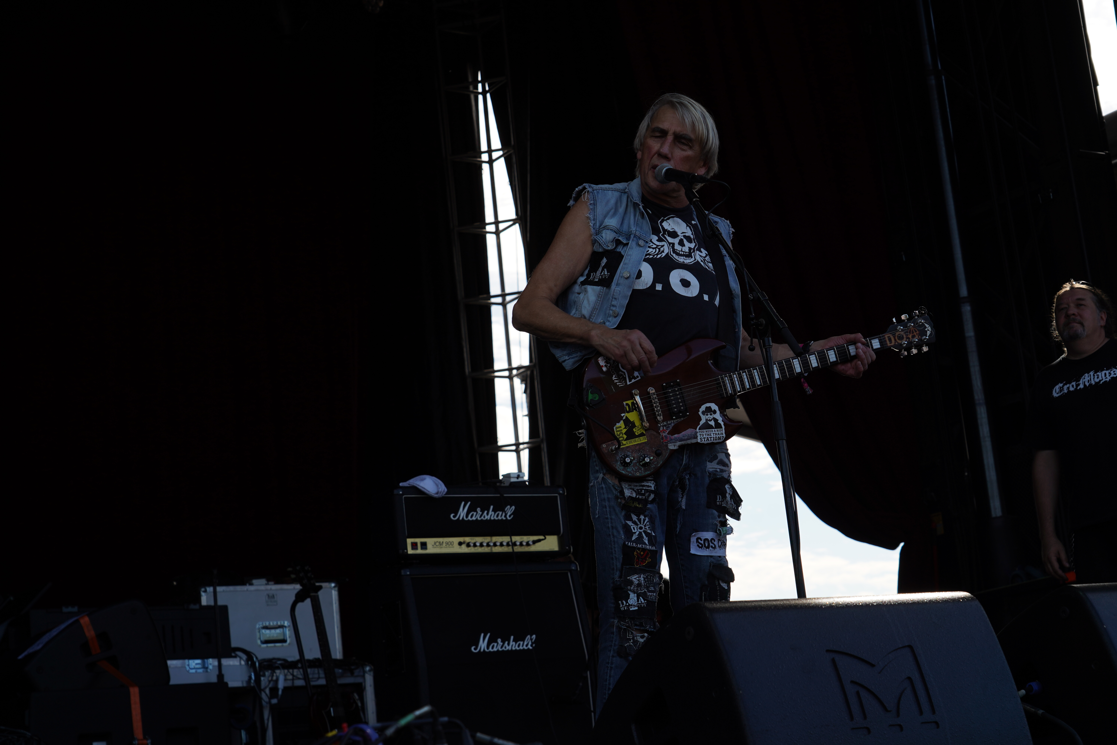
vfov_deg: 21.9
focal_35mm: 62
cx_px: 558
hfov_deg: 32.4
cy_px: 372
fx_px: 1924
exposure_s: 1/320
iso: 100
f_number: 6.3
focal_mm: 62
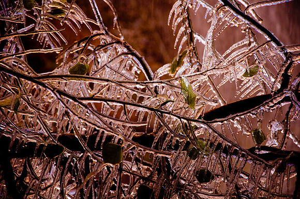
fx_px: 1311
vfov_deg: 8.7
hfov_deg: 13.1
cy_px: 100
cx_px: 150
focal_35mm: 158
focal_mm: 105
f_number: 5.6
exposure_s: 1/200
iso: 320
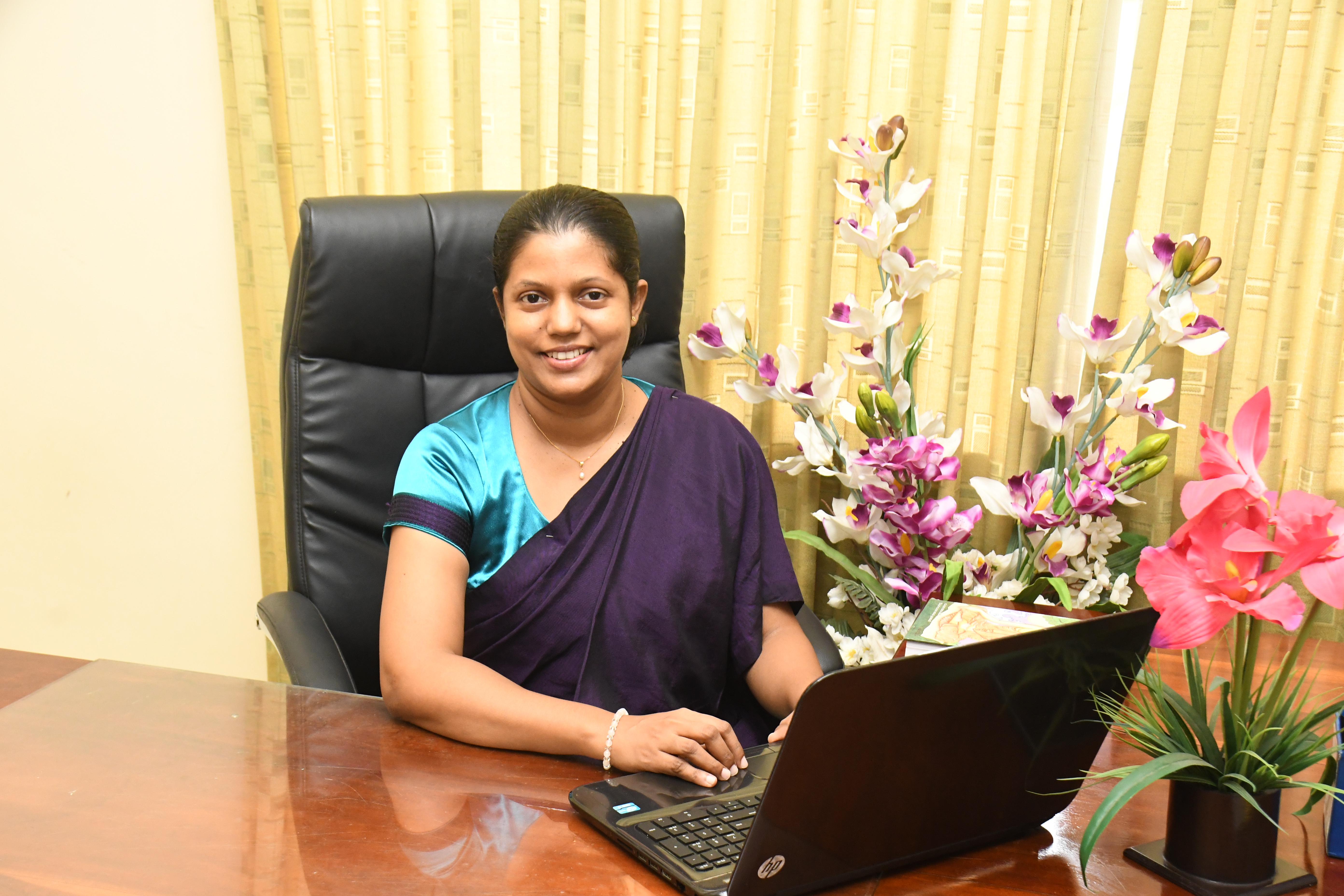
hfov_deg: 41.1
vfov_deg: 28.1
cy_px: 448
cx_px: 672
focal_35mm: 48
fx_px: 1792
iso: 2500
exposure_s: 1/160
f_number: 8
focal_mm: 32
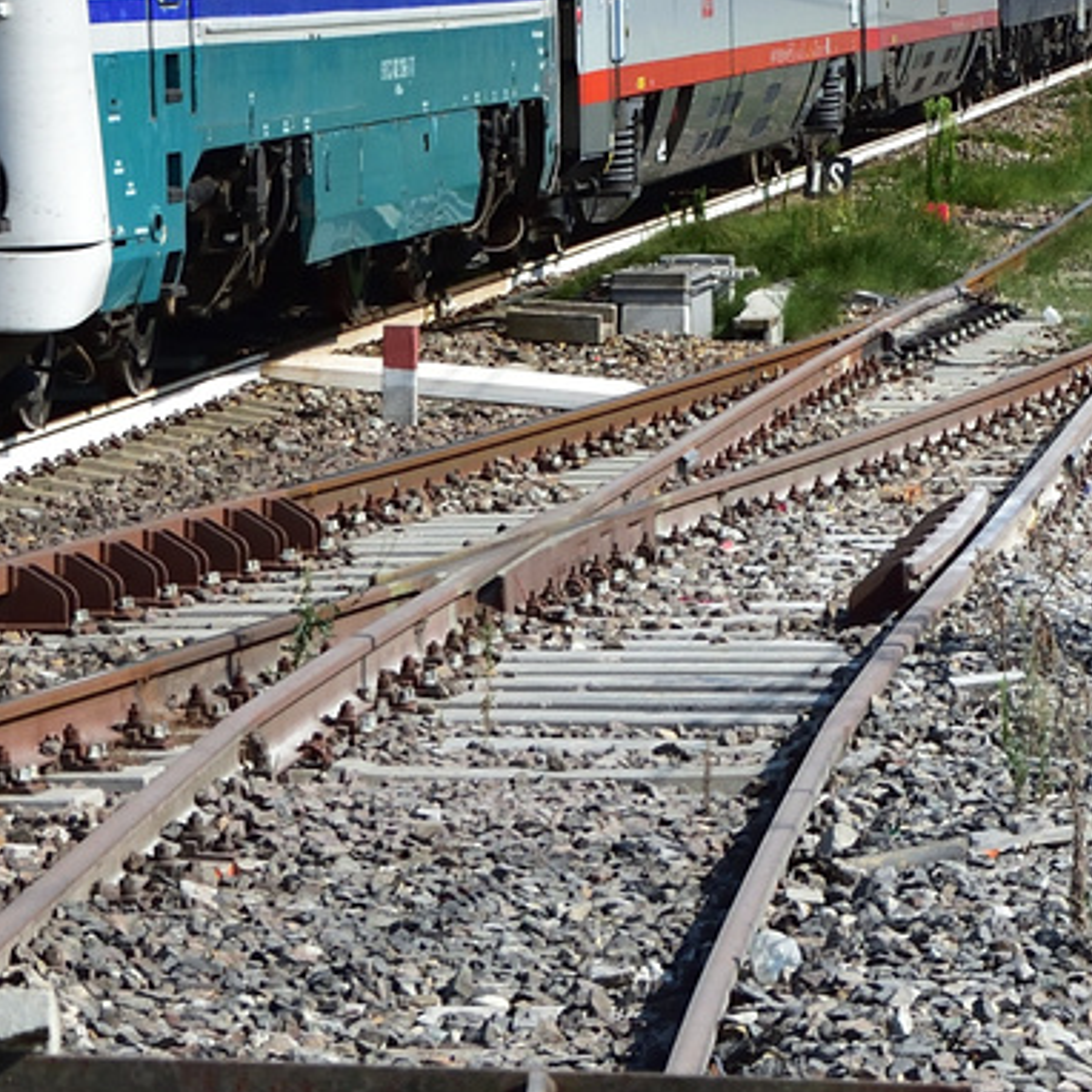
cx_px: 660
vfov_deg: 6.8
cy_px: -194
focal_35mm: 256
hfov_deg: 6.8
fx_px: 9137
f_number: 7.1
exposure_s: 1/800
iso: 200
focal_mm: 40
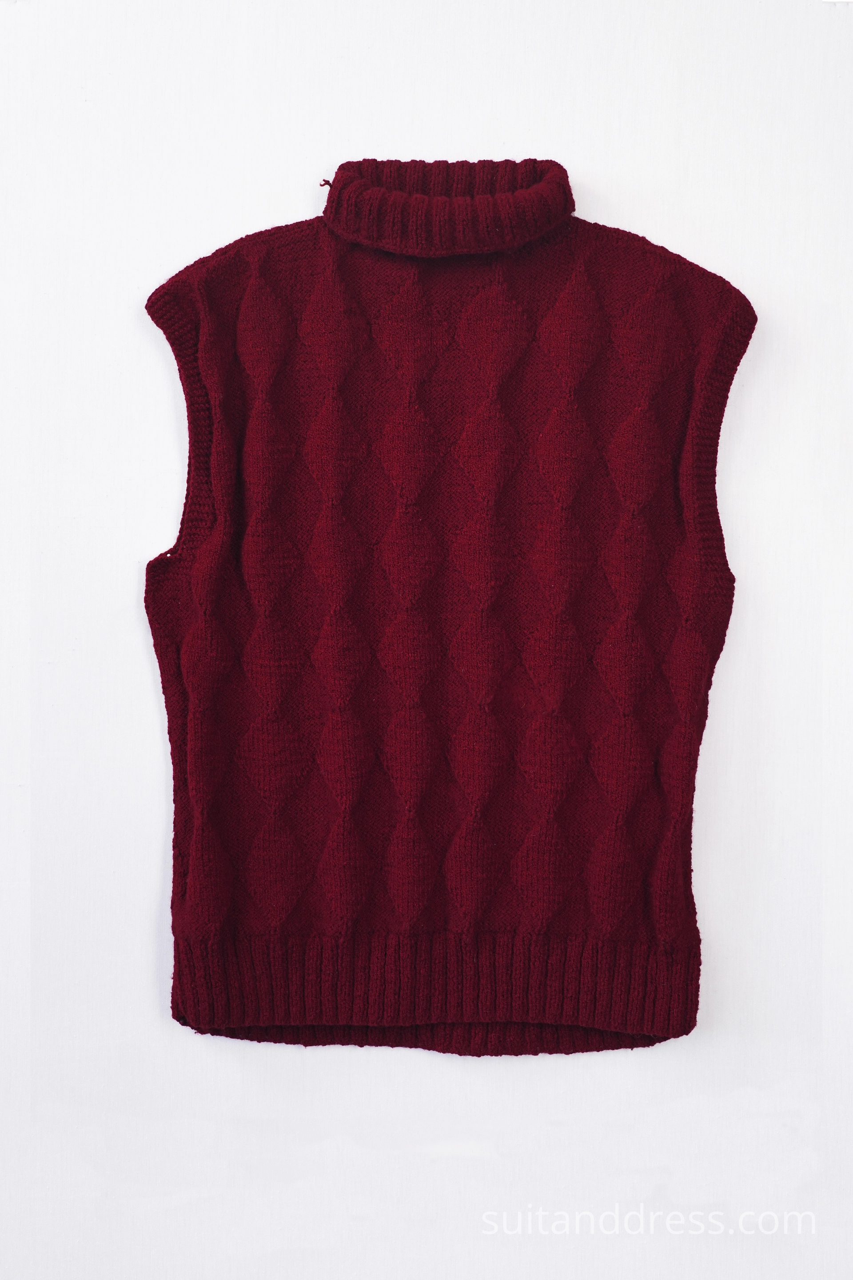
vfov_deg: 41.1
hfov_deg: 28.1
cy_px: 640
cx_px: 426
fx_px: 1706
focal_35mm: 48
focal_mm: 32
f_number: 7.1
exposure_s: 1/60
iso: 320
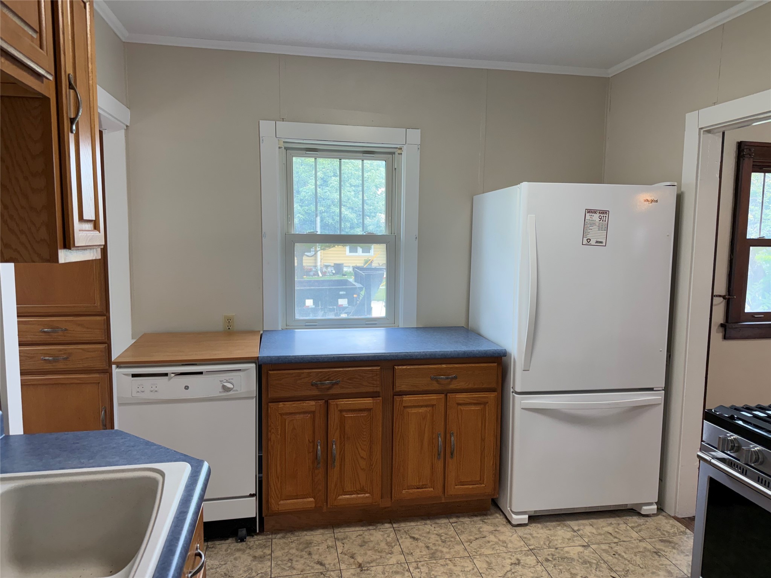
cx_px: 386
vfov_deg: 56.8
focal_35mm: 24
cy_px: 289
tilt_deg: -6.2
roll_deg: -0.3
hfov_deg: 71.6
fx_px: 535
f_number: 1.78
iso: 125
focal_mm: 6.76
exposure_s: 1/120
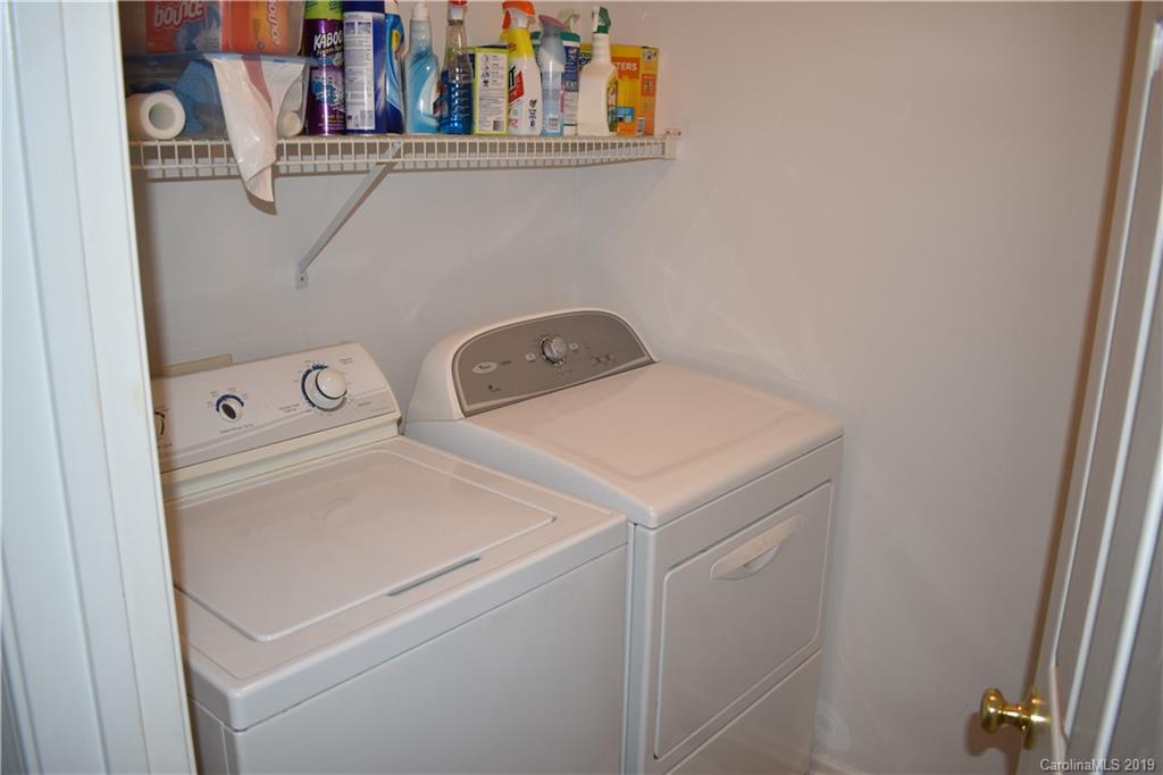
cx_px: 582
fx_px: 969
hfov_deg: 61.9
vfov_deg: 43.6
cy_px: 388
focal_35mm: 30
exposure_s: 1/60
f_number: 3.5
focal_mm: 20
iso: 280
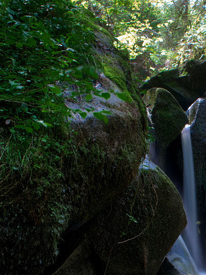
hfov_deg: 16.7
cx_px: 235
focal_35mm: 85
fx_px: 675
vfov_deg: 22.5
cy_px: 243
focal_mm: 28
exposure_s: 30
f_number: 5.6
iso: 64
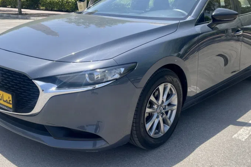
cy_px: 58
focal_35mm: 39
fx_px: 272
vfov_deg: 33.9
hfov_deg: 49.6
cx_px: 127
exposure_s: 1/2433
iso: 32
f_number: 1.6
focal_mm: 5.1
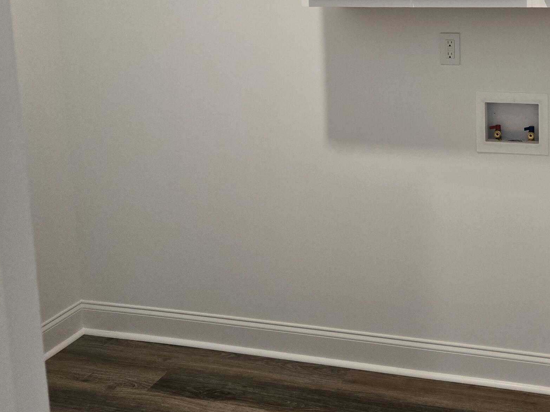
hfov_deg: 40.7
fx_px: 699
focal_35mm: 44
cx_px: 459
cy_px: 62
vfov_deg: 31.7
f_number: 1.8
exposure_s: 1/120
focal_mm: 5.4
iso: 200
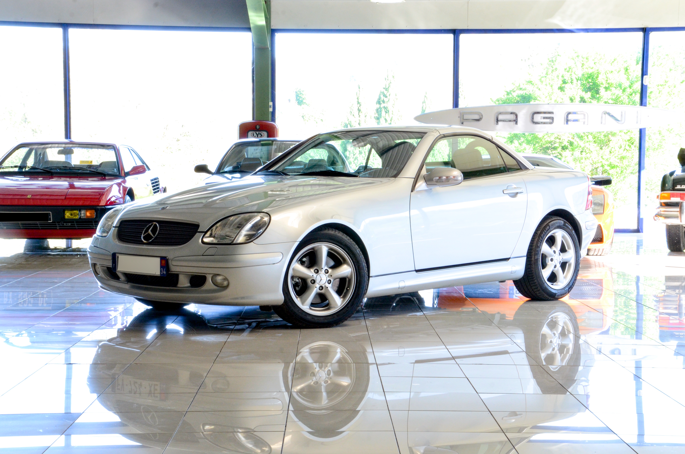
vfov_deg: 20.1
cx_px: 342
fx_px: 1282
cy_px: 227
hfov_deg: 29.9
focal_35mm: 68
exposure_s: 1/3
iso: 800
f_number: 20
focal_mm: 45
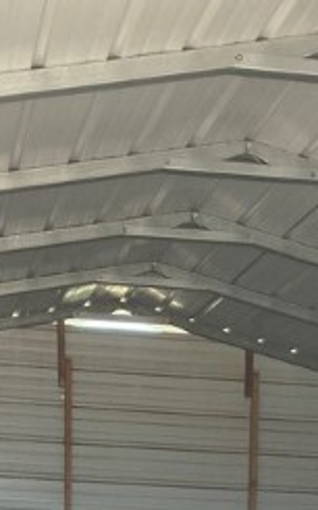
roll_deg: -0.4
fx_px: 1290
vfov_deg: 19.6
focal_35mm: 93
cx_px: 118
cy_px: 749
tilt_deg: -6.2
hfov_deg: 14.0
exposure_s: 1/121
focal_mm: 3.99
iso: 32
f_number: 1.8
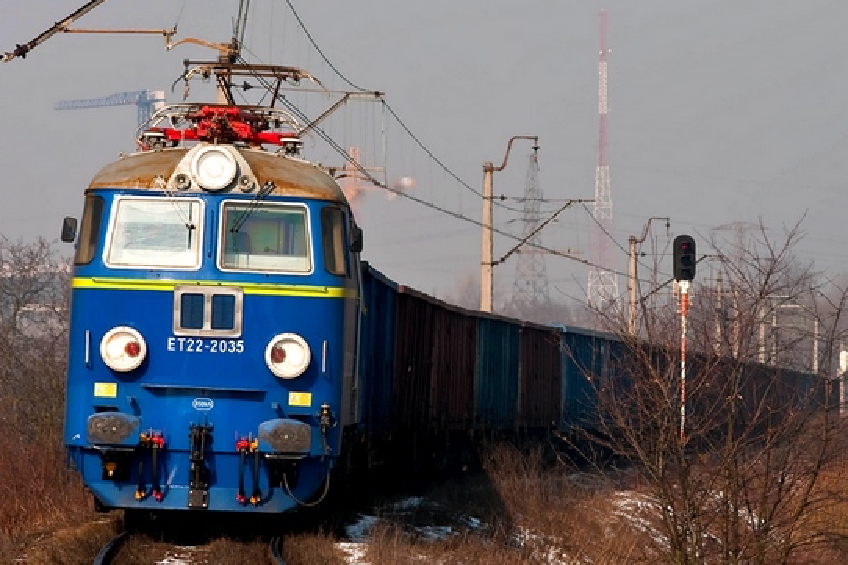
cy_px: 236
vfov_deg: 5.1
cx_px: 534
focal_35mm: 269
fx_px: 6334
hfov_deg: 7.7
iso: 100
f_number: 9
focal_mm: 108
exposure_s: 1/200
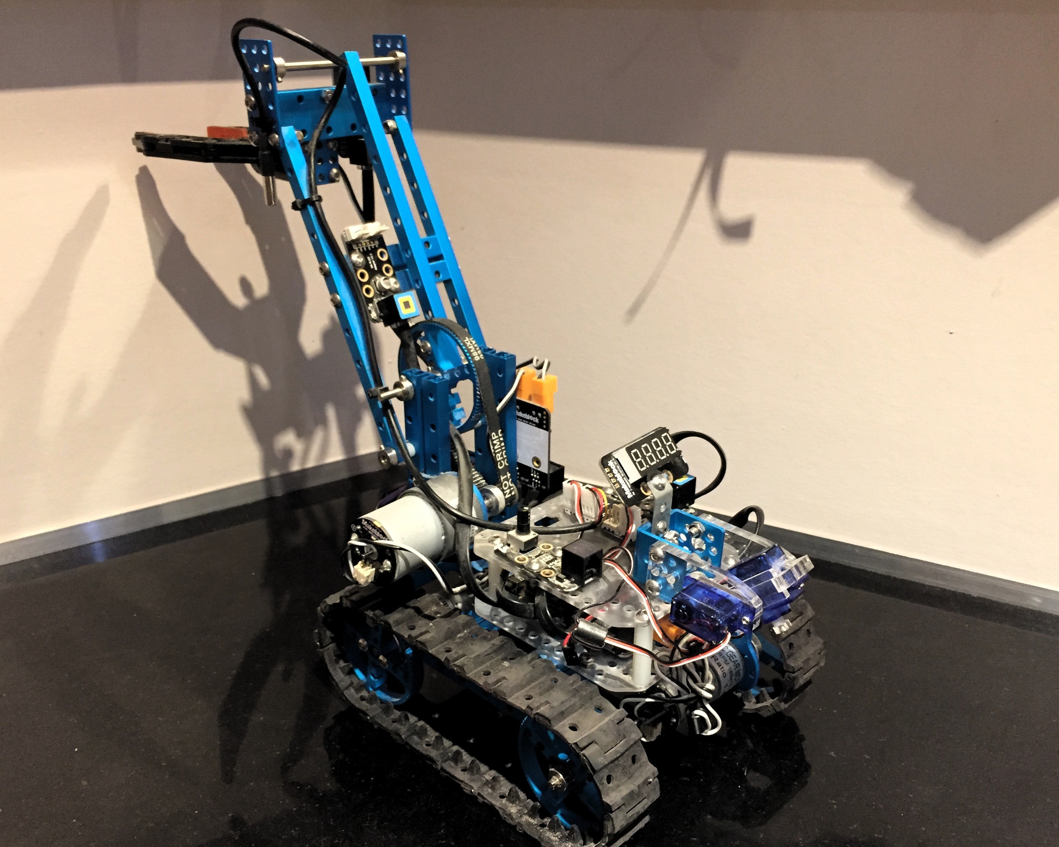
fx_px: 1034
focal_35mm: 33
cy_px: 454
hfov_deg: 54.2
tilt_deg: -25.4
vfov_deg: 44.5
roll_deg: -0.6
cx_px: 525
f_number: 2.2
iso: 250
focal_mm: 4.15
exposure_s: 1/20
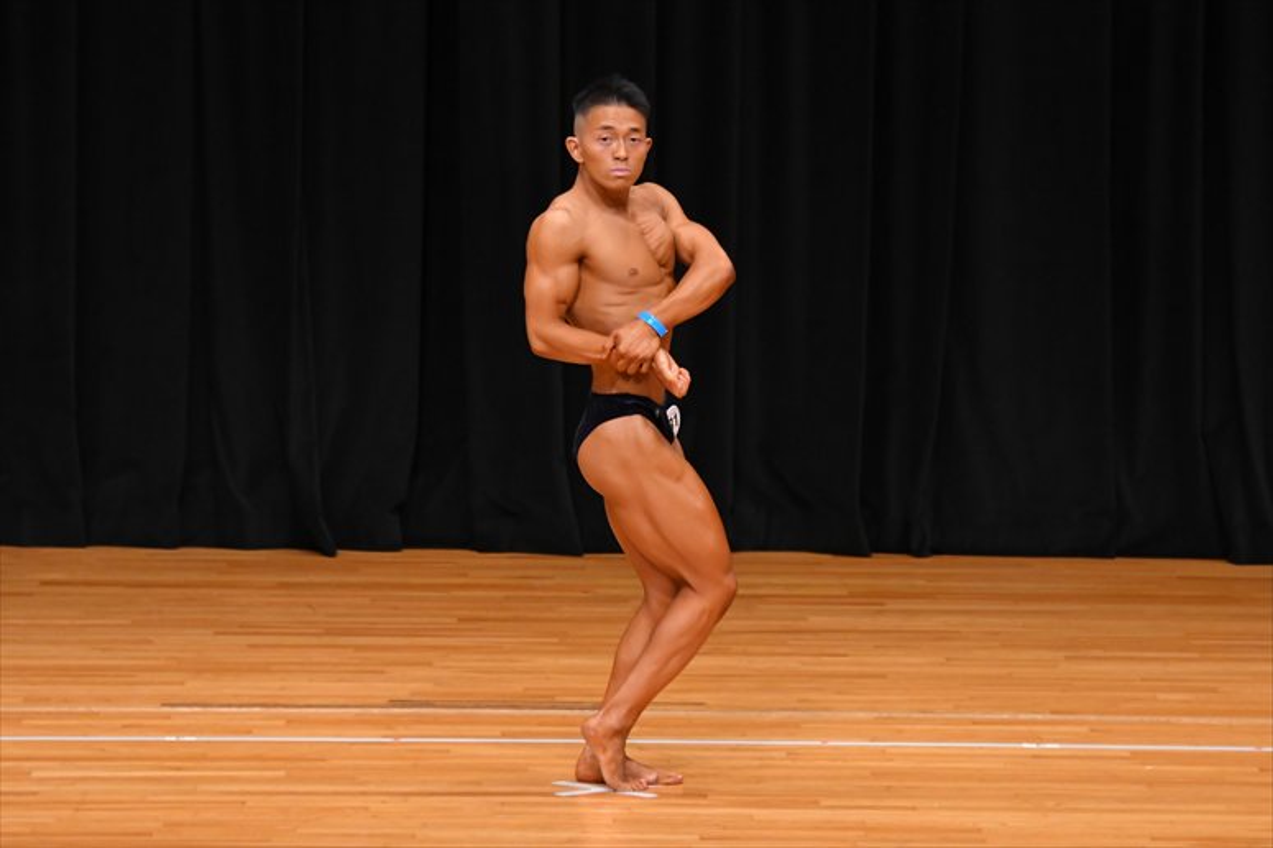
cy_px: 424
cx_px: 636
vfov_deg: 4.8
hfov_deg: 7.2
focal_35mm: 285
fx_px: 10073
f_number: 5.6
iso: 3200
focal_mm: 190
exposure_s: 1/400
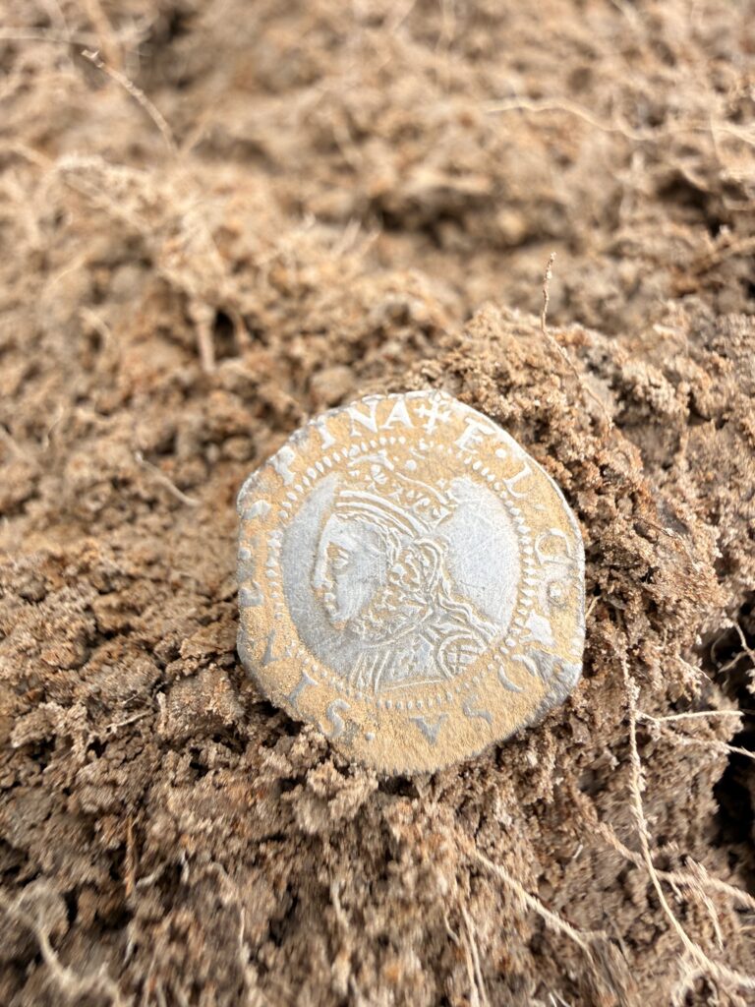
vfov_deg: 71.6
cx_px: 378
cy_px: 504
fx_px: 698
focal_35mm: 24
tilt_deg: -55.1
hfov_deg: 56.8
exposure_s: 1/292
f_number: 2.2
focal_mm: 2.22
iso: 50
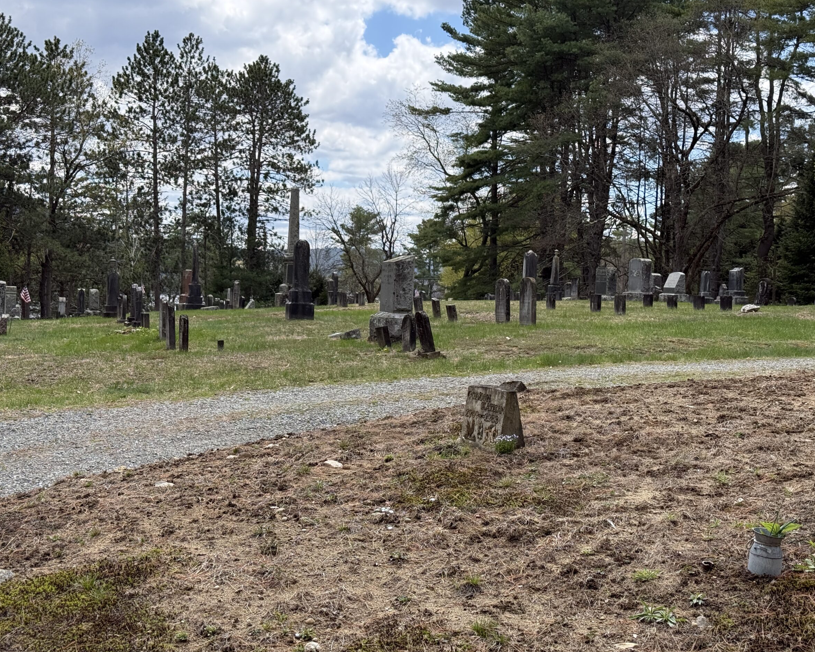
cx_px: 440
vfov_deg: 29.7
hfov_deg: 36.6
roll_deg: -2.0
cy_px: 323
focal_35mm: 51
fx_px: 1230
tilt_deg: -1.1
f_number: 1.78
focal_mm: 6.76
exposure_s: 1/2976
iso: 80
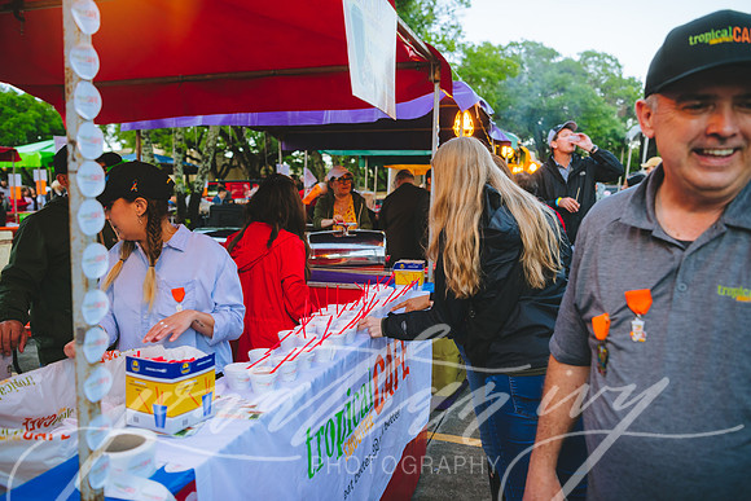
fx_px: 584
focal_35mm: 28
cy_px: 250
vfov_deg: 46.4
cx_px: 376
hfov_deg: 65.5
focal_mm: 28
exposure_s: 1/160
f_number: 3.5
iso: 250
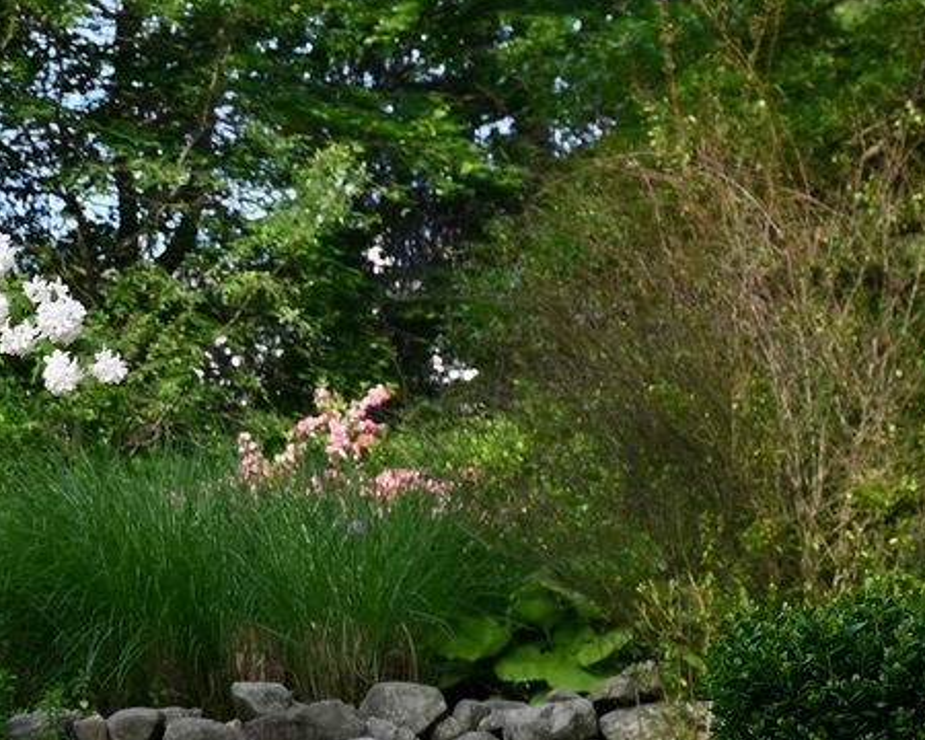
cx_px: -658
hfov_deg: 10.6
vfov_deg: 8.9
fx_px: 4736
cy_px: 806
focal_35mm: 173
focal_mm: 36
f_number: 5.6
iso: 160
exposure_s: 1/250
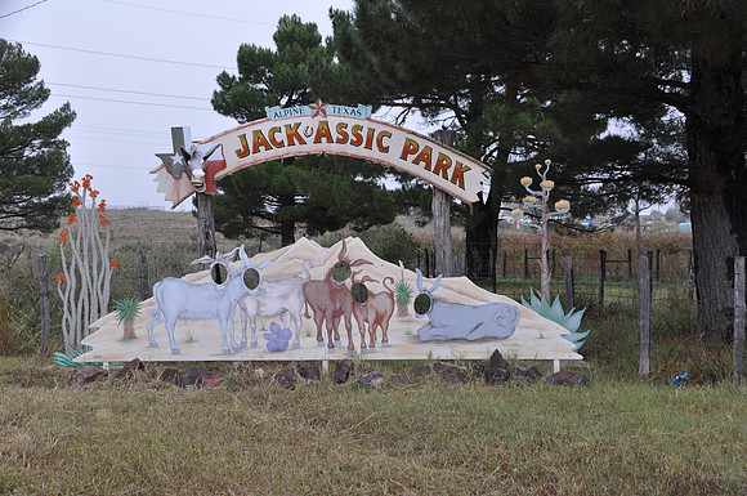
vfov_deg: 25.7
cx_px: 374
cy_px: 248
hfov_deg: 37.9
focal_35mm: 52
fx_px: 1088
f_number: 7.1
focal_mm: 35
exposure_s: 1/50
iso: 200
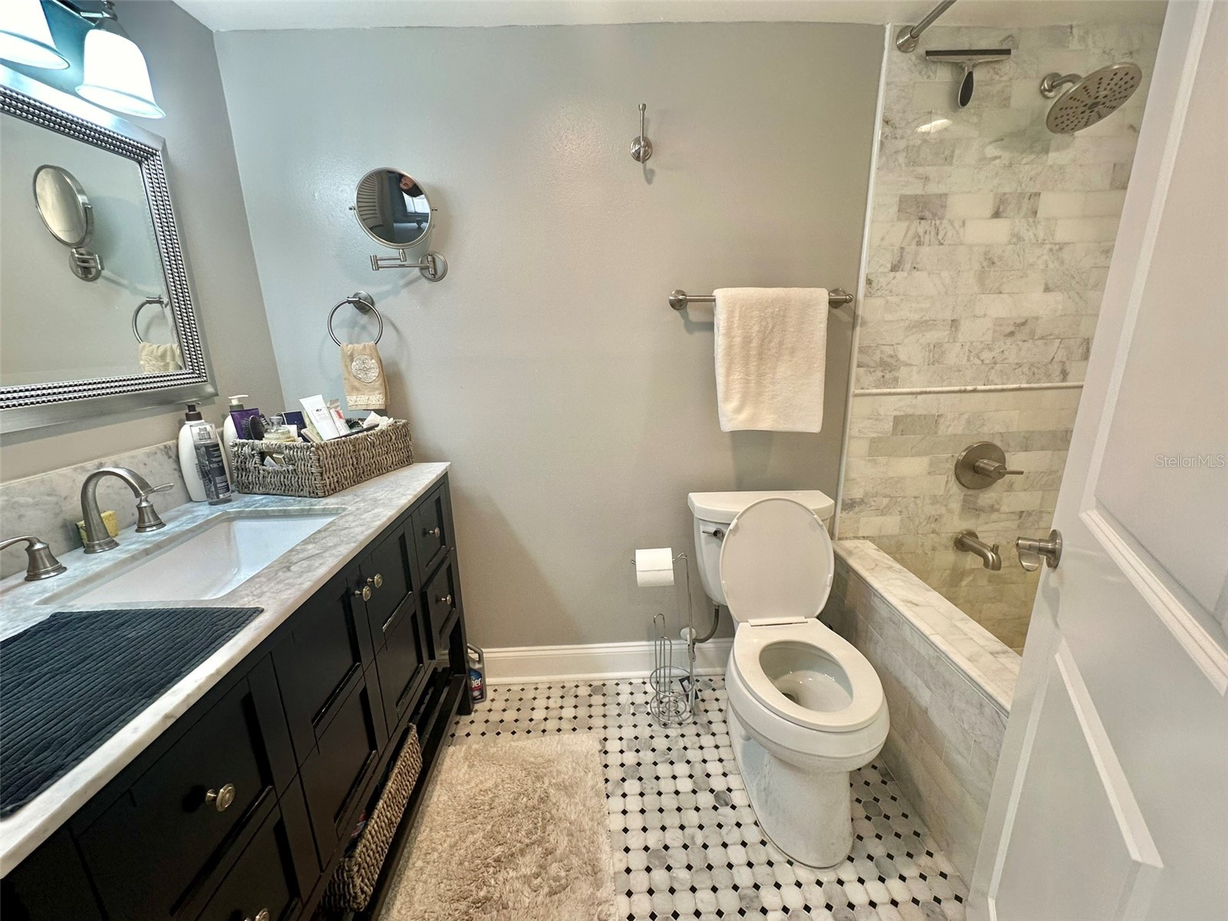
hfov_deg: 102.1
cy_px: 460
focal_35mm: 14
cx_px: 614
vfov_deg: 85.7
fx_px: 497
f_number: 2.2
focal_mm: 2.22
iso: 125
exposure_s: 1/120
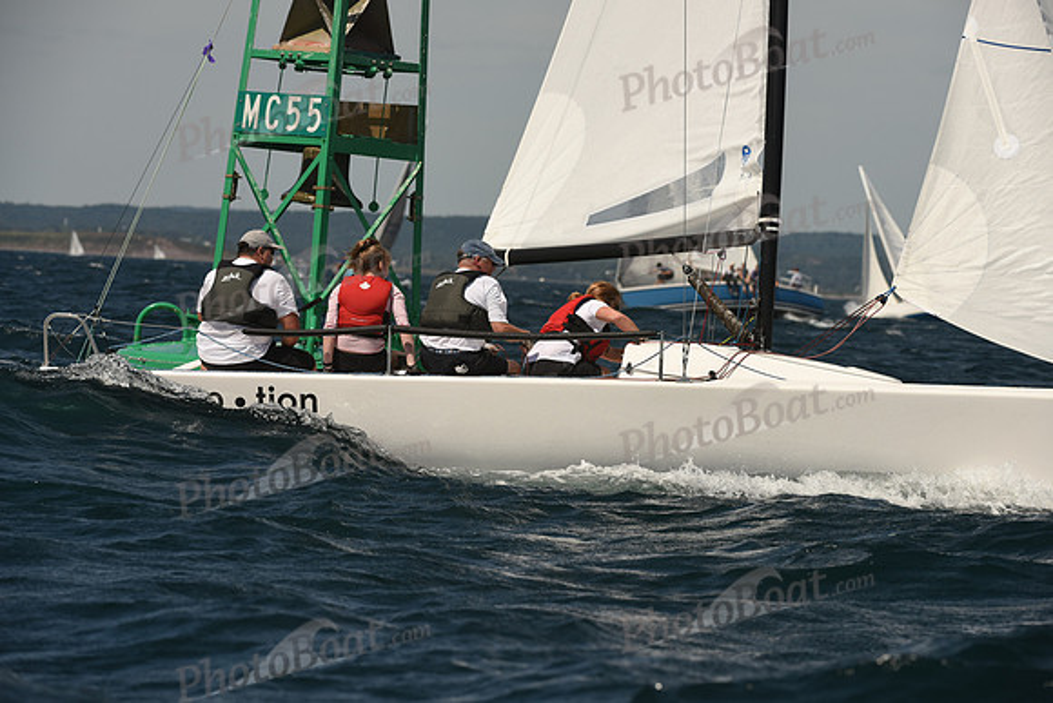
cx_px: 526
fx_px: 7314
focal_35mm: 250
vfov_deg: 5.5
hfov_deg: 8.2
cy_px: 352
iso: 250
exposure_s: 1/1000
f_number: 8
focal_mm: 250
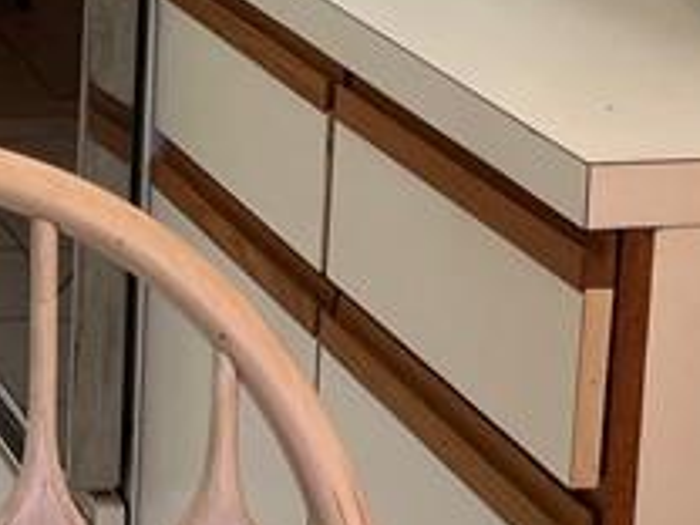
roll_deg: -0.4
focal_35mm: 128
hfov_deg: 14.1
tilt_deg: -11.5
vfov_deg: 11.3
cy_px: -155
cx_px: -438
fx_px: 2588
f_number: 1.6
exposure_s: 1/60
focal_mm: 5.1
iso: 64
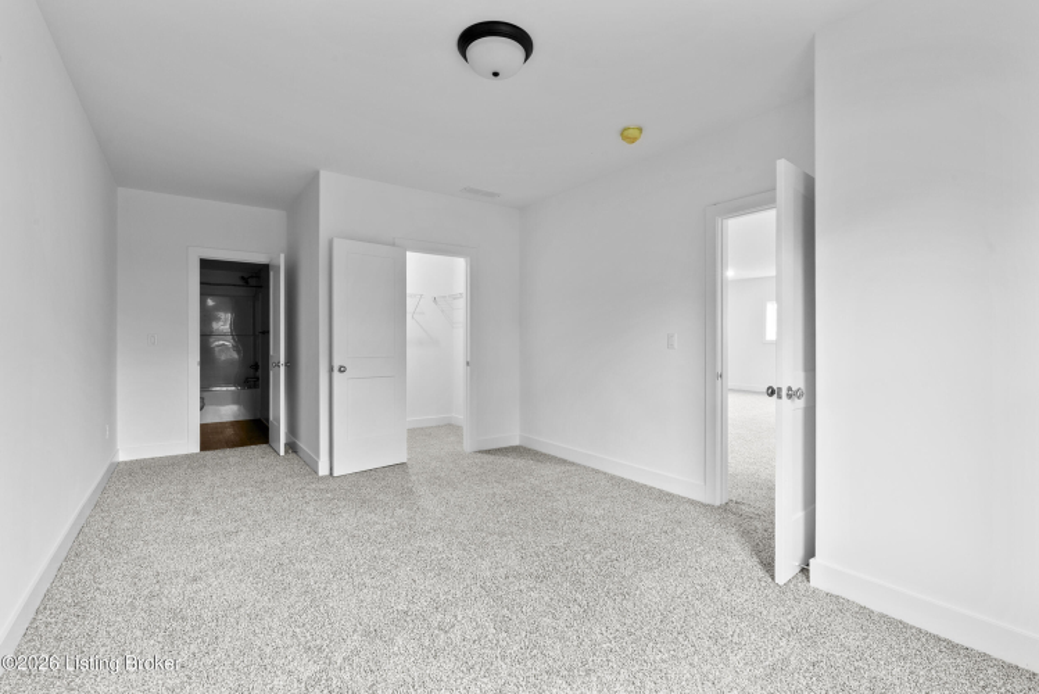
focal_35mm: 16
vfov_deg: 73.8
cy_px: 347
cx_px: 520
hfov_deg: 96.7
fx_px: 462
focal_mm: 16
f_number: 11
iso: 400
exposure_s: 1
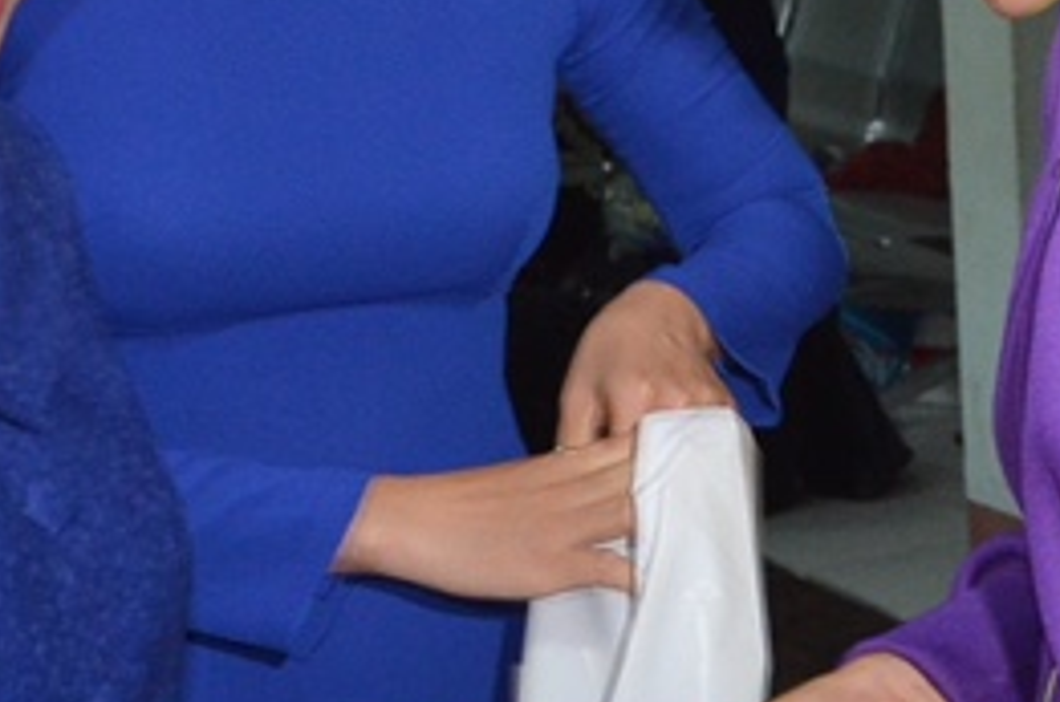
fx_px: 4761
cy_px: 142
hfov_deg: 12.2
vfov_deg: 8.4
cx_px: 1523
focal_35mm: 162
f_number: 3.8
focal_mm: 22
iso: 800
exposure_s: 1/60
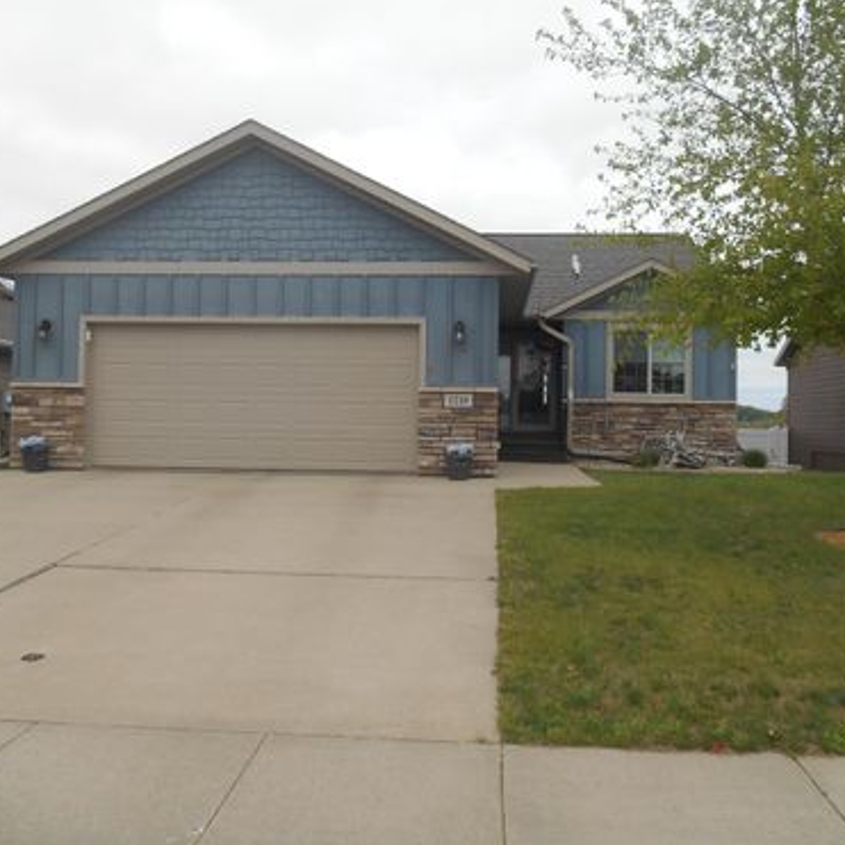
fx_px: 856
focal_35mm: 31
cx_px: 444
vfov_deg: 52.5
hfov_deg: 52.5
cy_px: 420
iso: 80
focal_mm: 4.7
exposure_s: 1/500
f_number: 3.4
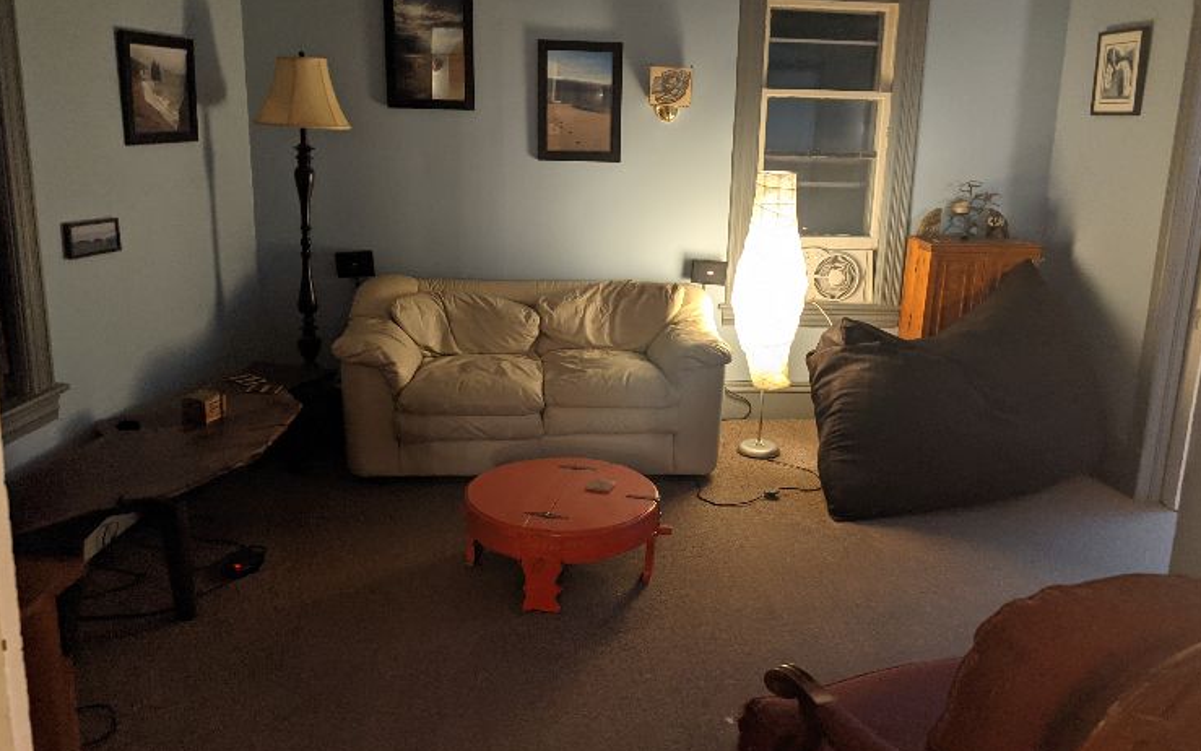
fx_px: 1015
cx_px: 639
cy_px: 349
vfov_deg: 40.6
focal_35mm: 31
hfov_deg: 61.2
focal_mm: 4.38
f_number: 1.73
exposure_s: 1/30
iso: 449
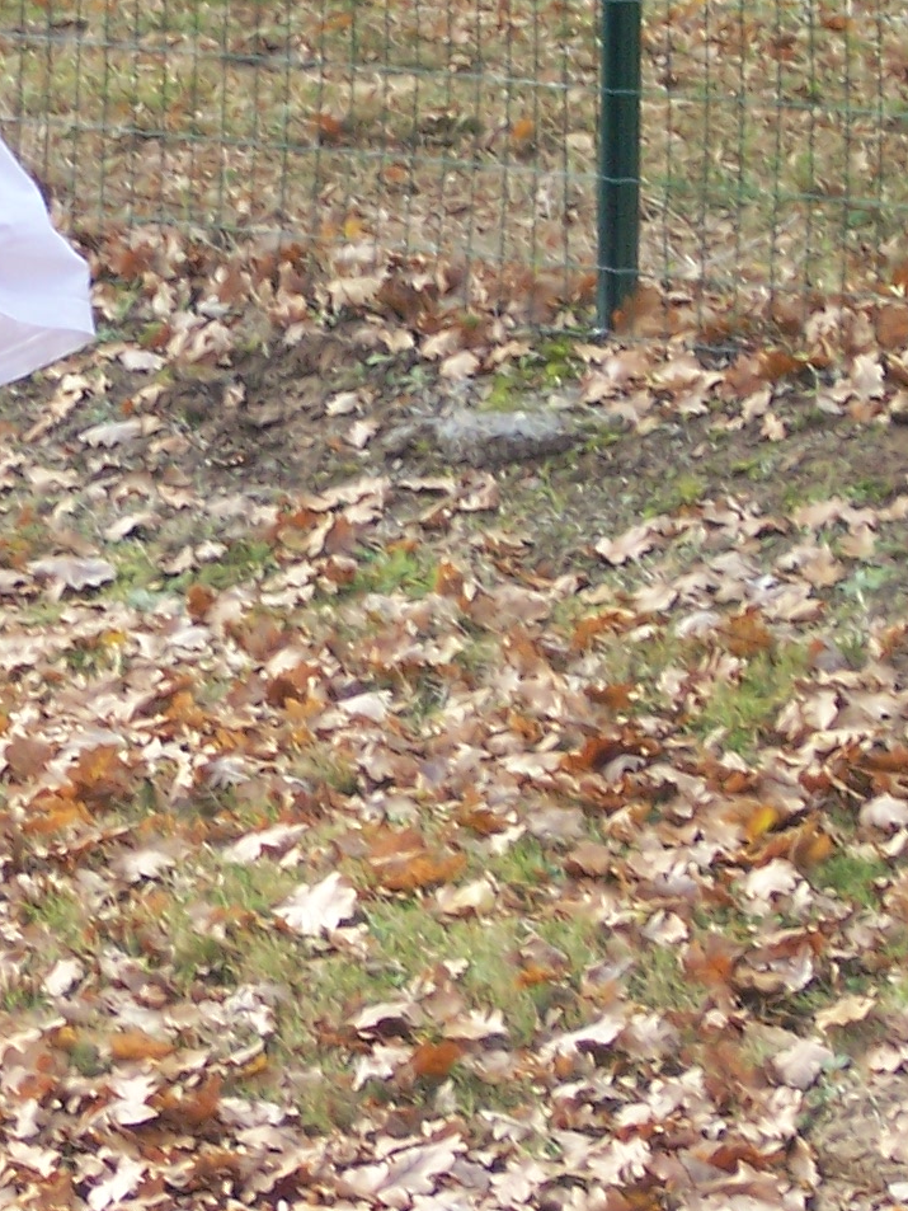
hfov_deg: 5.7
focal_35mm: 261
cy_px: 208
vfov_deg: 7.6
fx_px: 9126
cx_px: 128
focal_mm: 18
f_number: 4.8
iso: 140
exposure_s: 1/250
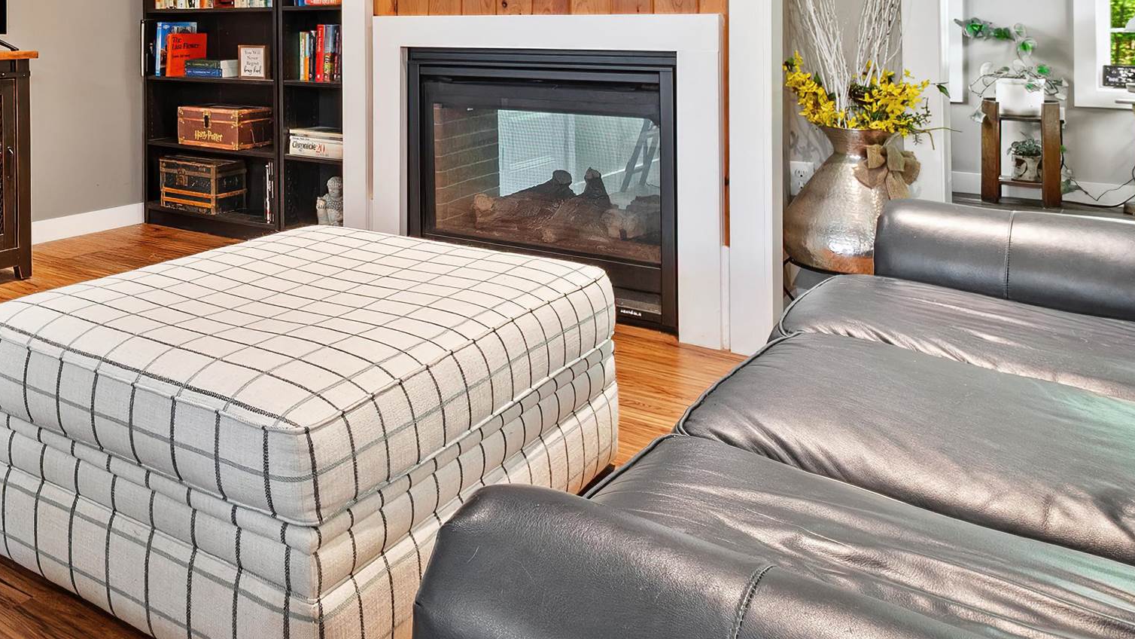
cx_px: 105
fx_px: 963
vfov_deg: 34.2
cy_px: 36
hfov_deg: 53.2
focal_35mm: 32
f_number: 9
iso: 500
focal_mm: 10
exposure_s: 1/1.67
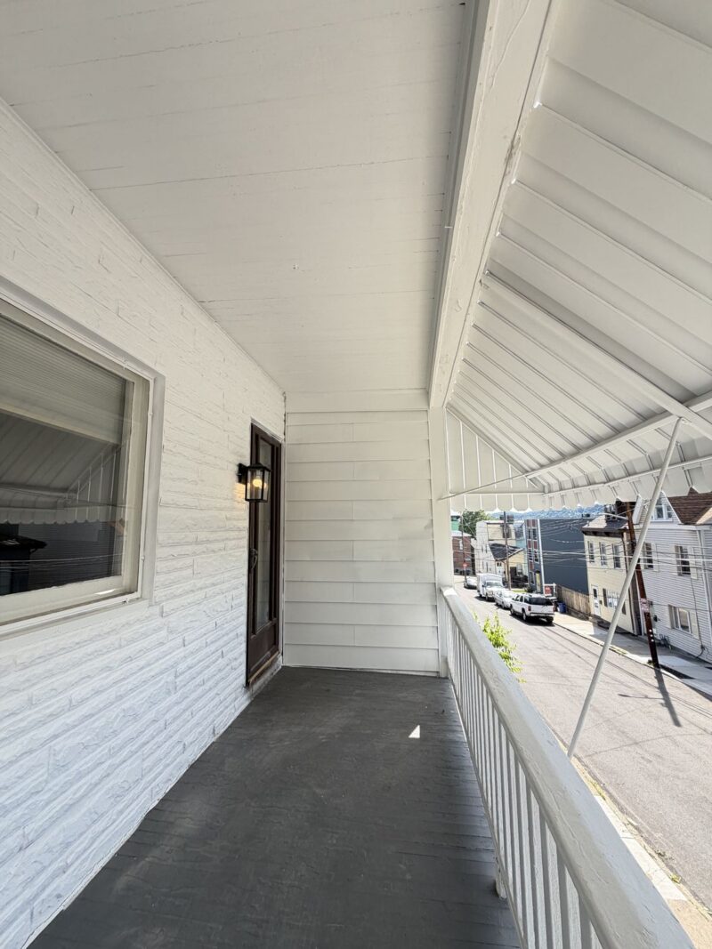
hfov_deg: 85.7
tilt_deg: +7.8
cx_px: 356
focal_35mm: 14
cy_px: 474
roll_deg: +0.6
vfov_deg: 102.1
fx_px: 384
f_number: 2.2
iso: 64
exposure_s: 1/498
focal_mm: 2.22
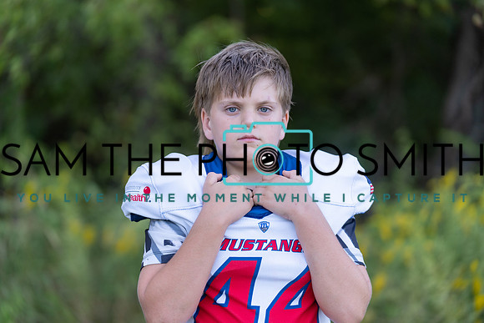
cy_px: 162
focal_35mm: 113
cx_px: 242
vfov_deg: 12.1
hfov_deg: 18.1
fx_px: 1520
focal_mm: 113
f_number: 2.8
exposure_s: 1/320
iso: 250
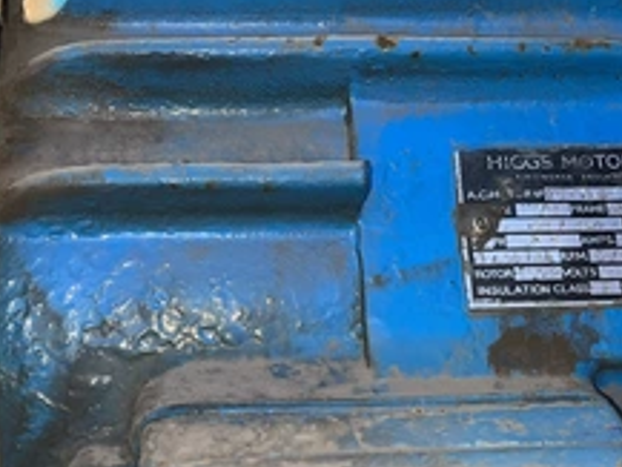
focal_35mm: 48
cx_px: 278
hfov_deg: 39.6
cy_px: 309
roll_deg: -0.4
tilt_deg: -26.3
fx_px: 863
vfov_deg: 30.1
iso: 32
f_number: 1.6
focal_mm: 5.1
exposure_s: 1/858
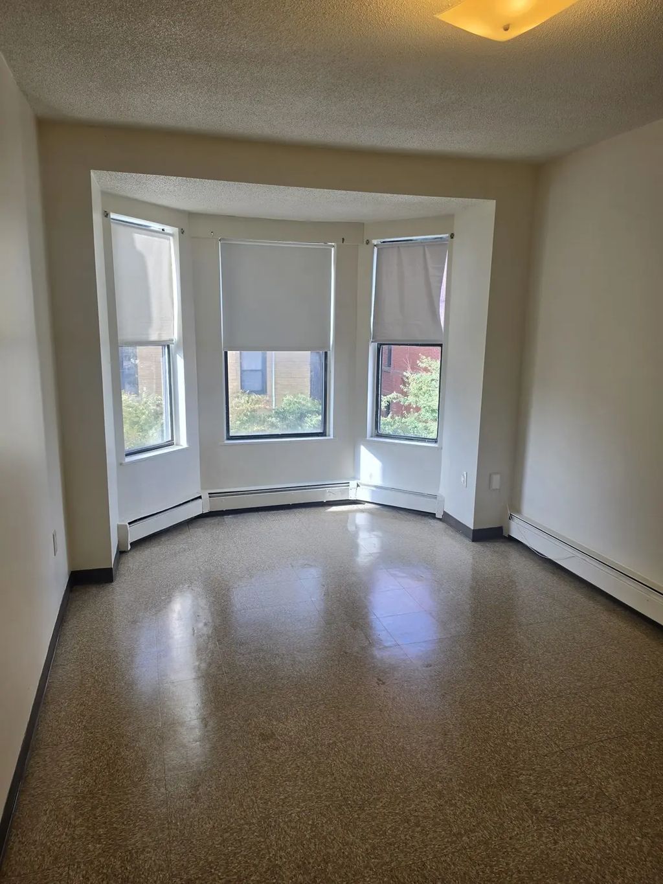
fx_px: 587
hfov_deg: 58.9
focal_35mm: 23
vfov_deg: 73.9
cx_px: 332
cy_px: 442
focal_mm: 6.5
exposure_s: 1/120
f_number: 1.4
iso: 16
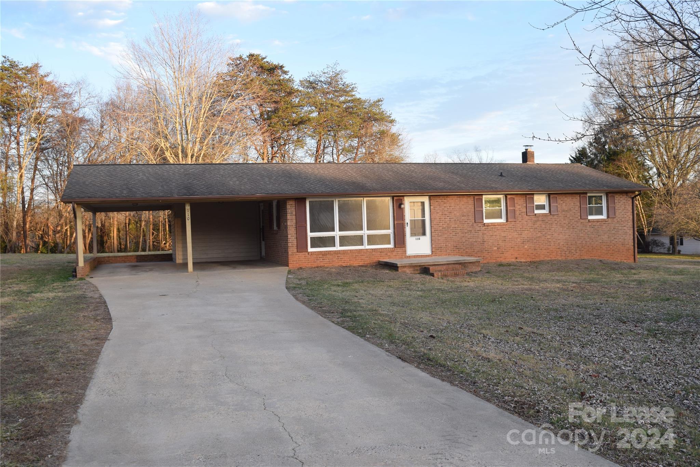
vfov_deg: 40.0
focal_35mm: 33
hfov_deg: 57.2
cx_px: 350
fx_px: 642
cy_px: 234
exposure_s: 1/200
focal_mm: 22
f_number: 7.1
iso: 400
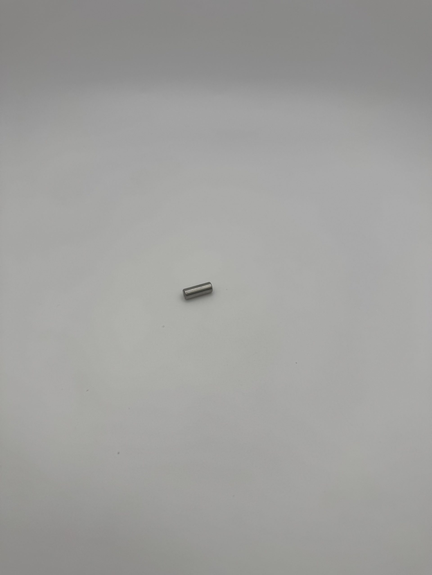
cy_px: 288
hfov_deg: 56.8
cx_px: 216
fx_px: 399
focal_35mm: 24
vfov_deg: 71.6
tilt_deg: -49.4
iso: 80
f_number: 1.78
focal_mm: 6.76
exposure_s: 1/1285
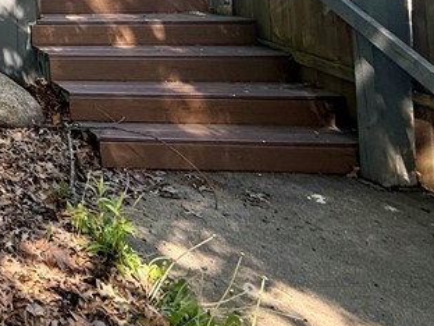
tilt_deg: +3.7
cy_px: -153
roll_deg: +0.3
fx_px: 577
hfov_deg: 26.1
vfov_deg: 24.8
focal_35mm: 46
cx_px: -259
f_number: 2.2
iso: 64
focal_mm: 2.22
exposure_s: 1/239
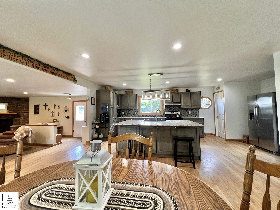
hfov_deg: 106.2
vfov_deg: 89.9
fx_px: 105
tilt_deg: +2.5
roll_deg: +0.6
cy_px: 105
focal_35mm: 13
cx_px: 140
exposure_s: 1/60
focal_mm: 1.57
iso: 160
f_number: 1.8
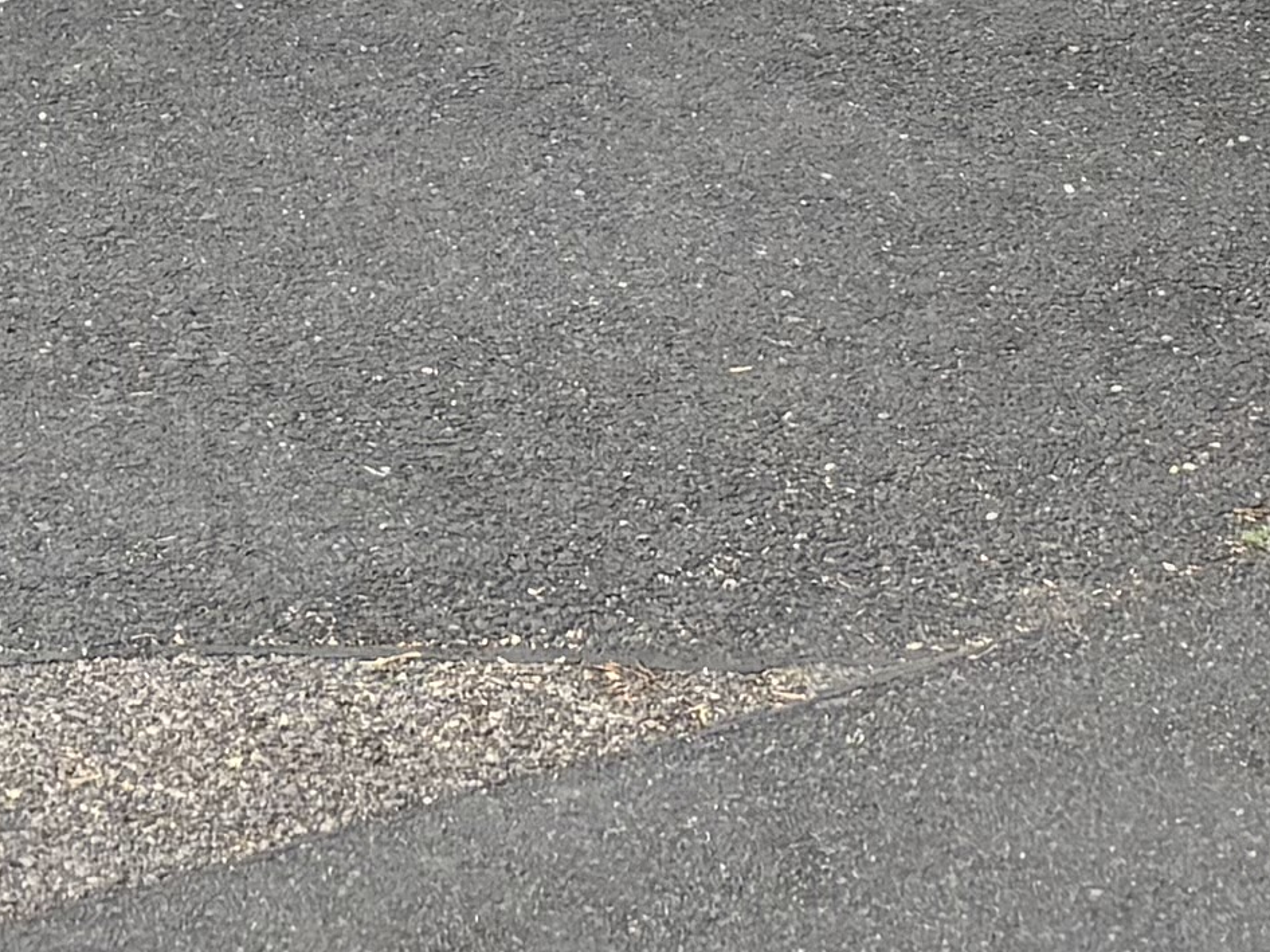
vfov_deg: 8.2
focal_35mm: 157
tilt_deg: +0.4
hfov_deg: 12.4
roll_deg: +0.5
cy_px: -1833
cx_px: -130
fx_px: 5759
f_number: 1.6
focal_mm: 5.96
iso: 50
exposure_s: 1/2024
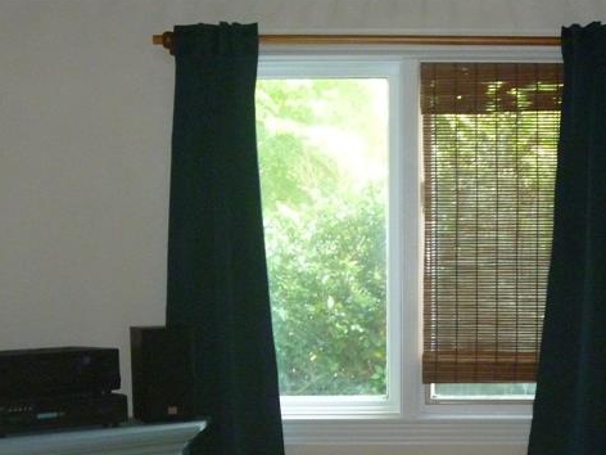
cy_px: 486
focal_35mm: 76
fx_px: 1330
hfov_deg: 25.4
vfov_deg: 18.7
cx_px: 430
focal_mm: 6.3
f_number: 3.5
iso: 400
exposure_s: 1/30
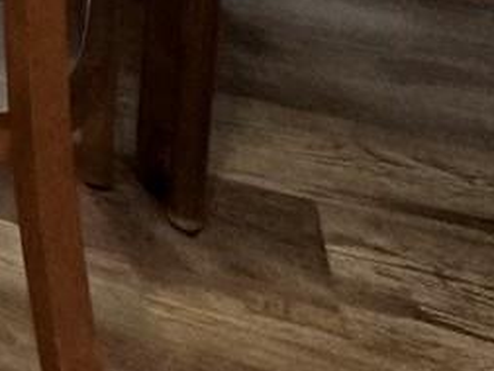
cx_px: -535
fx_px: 1270
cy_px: -524
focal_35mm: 89
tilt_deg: -7.3
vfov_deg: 12.7
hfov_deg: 16.2
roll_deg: +2.1
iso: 250
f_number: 2.2
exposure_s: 1/99
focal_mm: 2.22
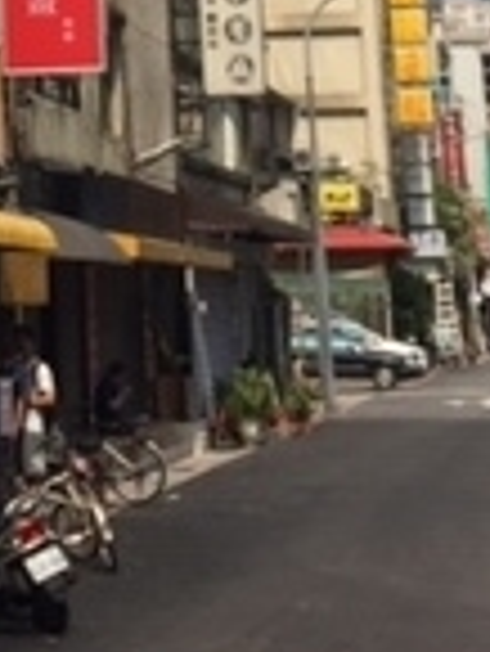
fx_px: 2412
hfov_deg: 11.3
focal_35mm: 128
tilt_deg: +17.7
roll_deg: +0.6
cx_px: -148
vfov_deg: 14.2
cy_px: -369
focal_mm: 4.15
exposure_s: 1/3968
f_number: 2.2
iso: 32
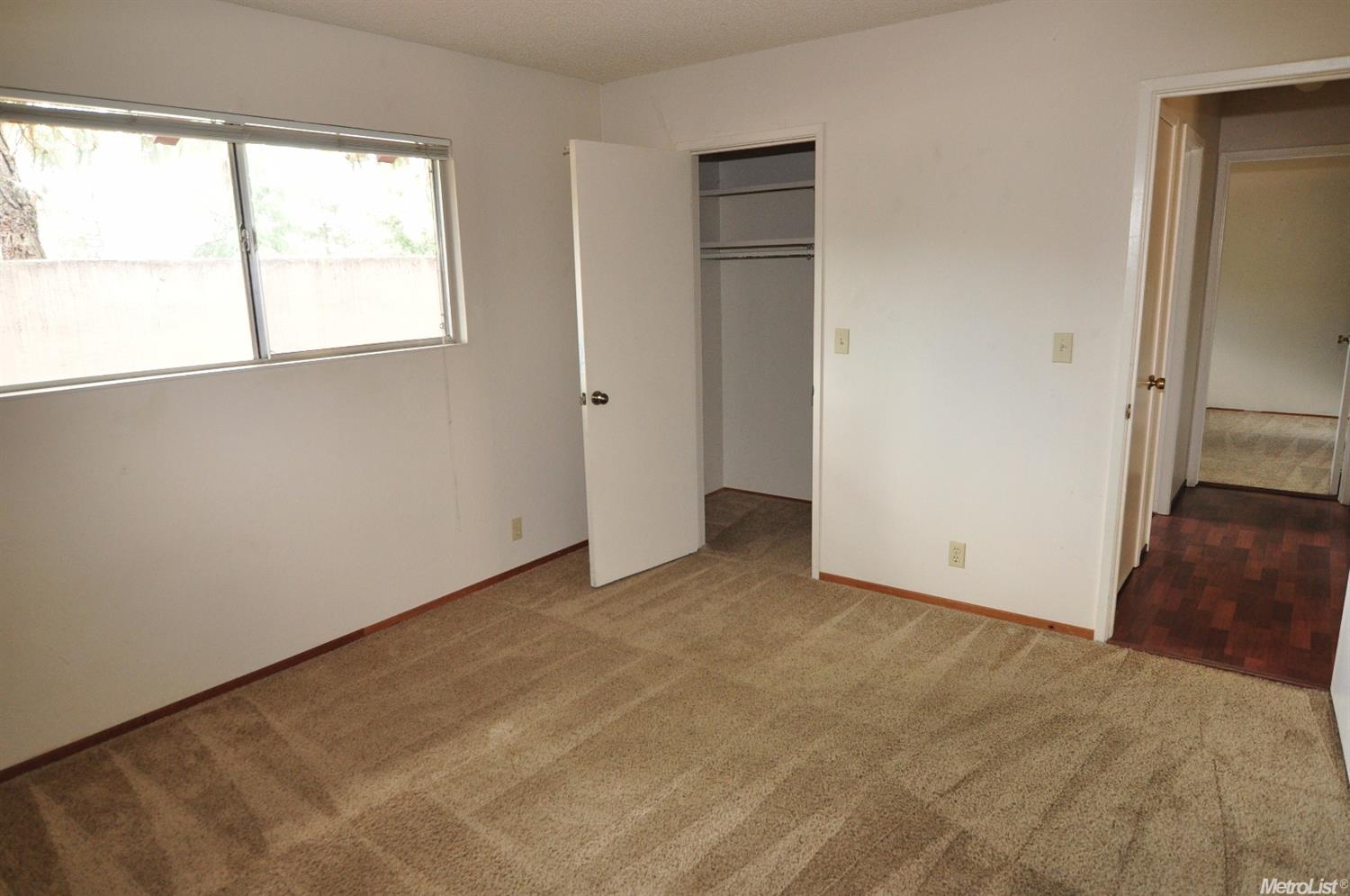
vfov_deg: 59.3
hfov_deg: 81.3
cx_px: 675
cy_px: 448
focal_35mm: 21
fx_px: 786
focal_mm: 14
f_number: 4
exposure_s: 1/60
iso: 800
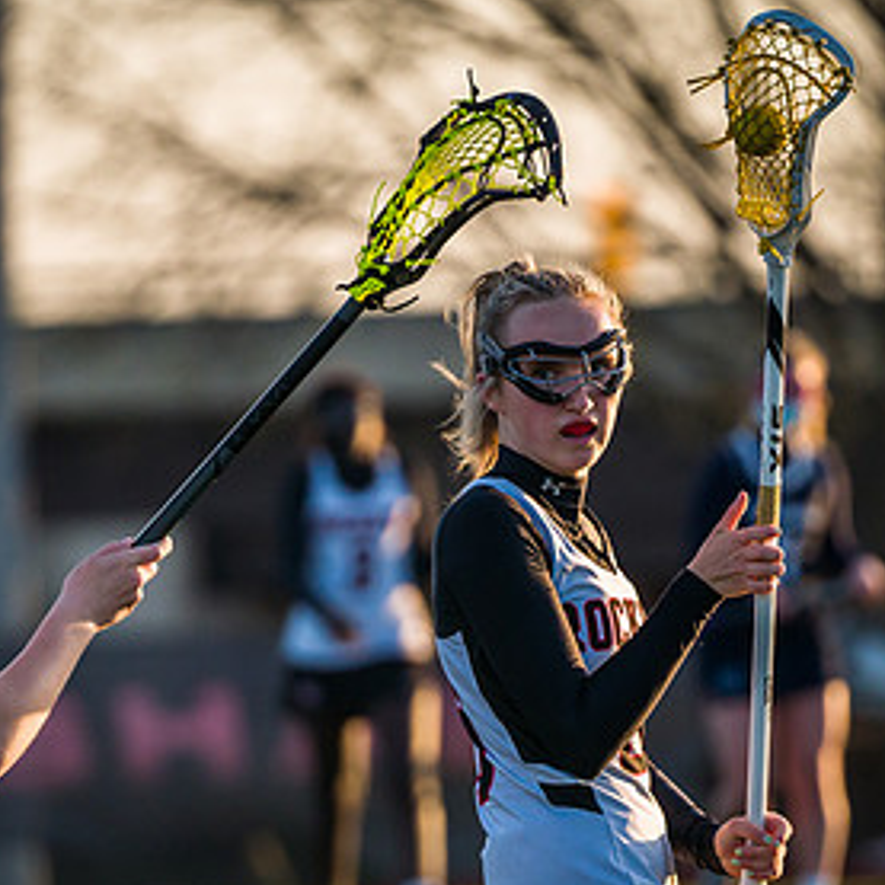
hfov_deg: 2.4
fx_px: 21289
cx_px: 433
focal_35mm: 736
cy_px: 618
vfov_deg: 2.4
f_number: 5.6
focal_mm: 352
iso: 1250
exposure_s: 1/1600
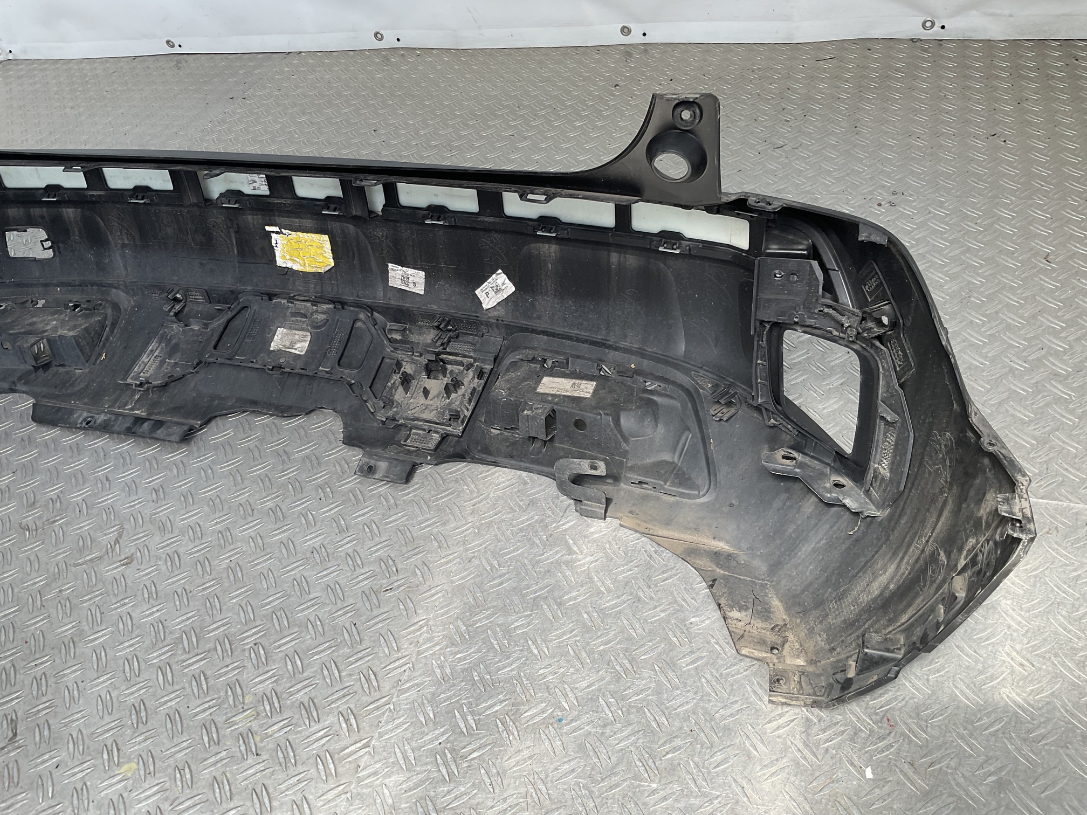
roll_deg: +10.3
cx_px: 544
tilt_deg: -42.6
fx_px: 911
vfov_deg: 48.2
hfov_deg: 61.7
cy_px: 408
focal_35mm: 29
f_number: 1.8
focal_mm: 3
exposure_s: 1/229
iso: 16
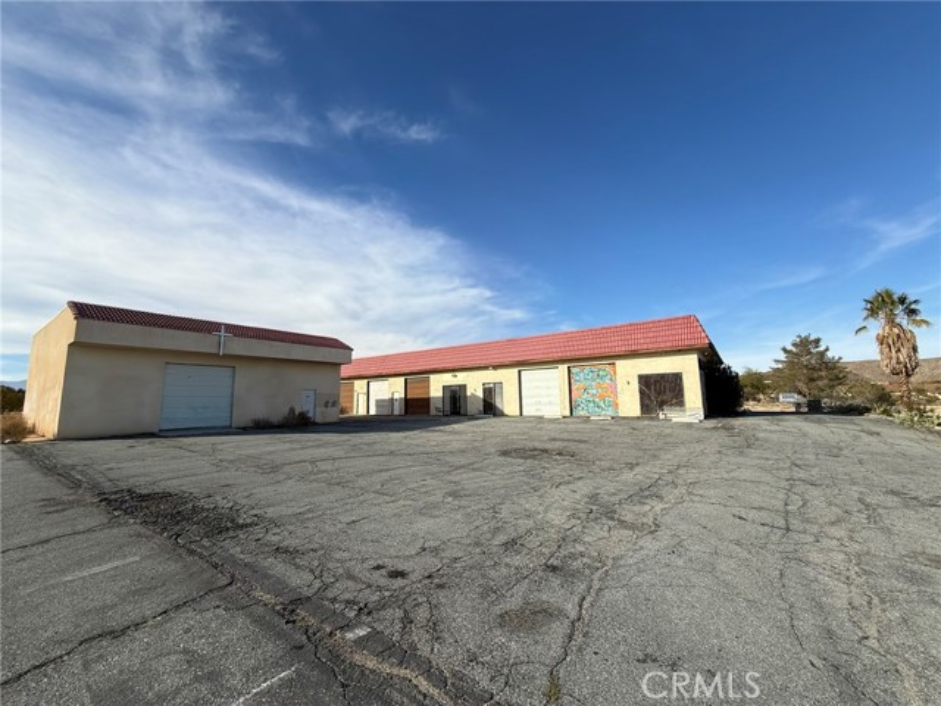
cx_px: 470
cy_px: 353
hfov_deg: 102.1
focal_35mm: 14
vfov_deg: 85.7
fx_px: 381
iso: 50
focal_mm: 2.22
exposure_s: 1/2506
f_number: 2.2
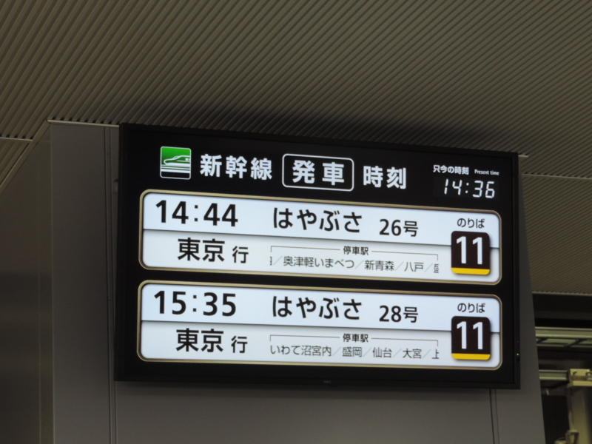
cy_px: 222
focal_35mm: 100
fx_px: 1710
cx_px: 296
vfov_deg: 14.8
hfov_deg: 19.6
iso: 360
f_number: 4.1
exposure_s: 1/100
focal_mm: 17.8
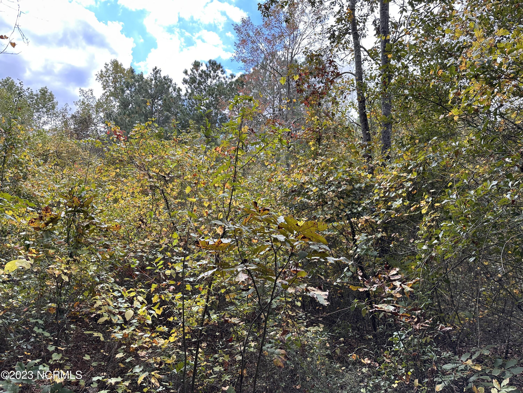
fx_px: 363
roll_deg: -1.0
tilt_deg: +7.1
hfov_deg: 71.6
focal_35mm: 24
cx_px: 262
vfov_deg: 56.8
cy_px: 196
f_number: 1.78
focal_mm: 6.86
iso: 80
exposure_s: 1/646
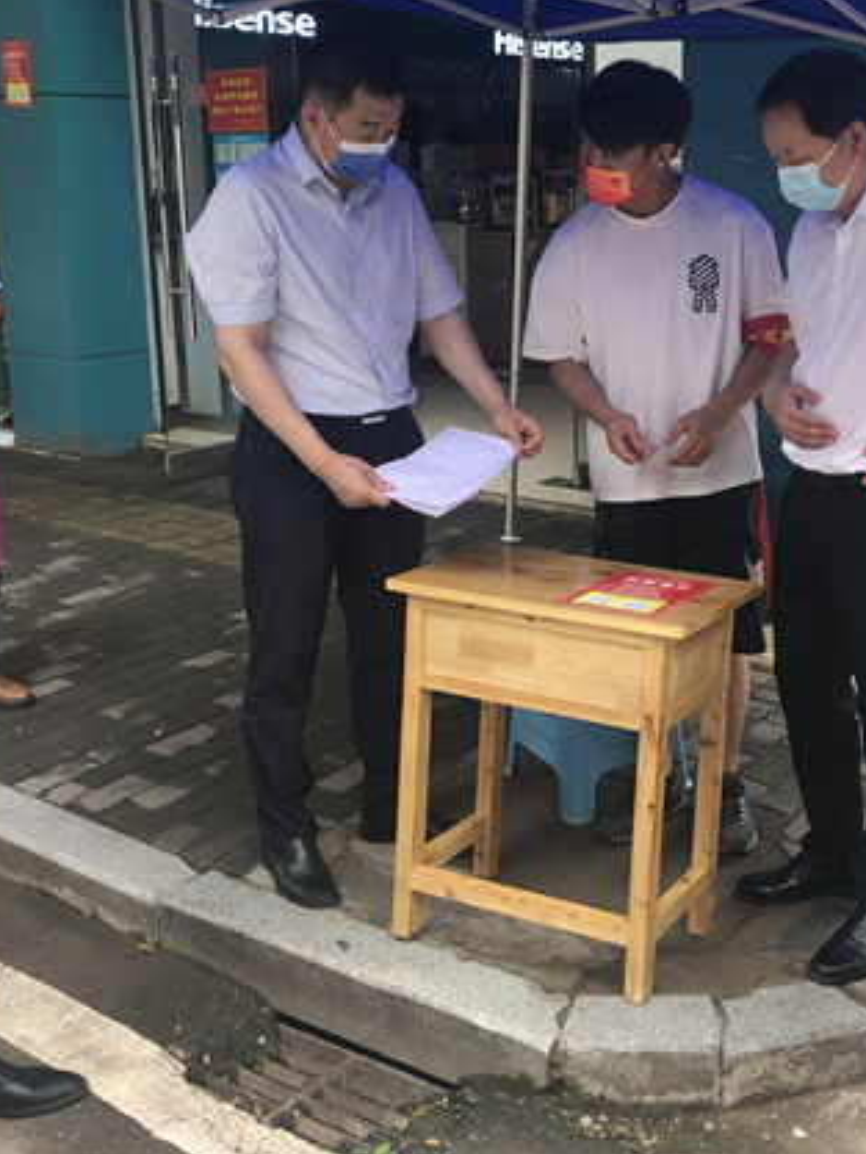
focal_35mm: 43
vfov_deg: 43.7
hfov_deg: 33.3
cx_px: 589
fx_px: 1434
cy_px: 498
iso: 20
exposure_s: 1/247
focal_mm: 4
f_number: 1.8
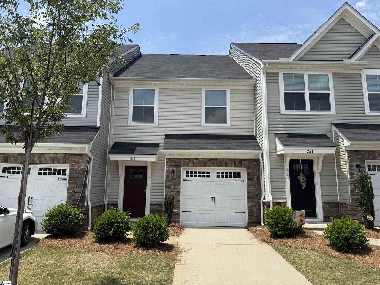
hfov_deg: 71.6
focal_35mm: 24
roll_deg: -0.3
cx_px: 190
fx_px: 263
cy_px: 142
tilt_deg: +9.6
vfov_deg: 56.8
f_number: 1.78
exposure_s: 1/5319
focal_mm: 6.76
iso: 80
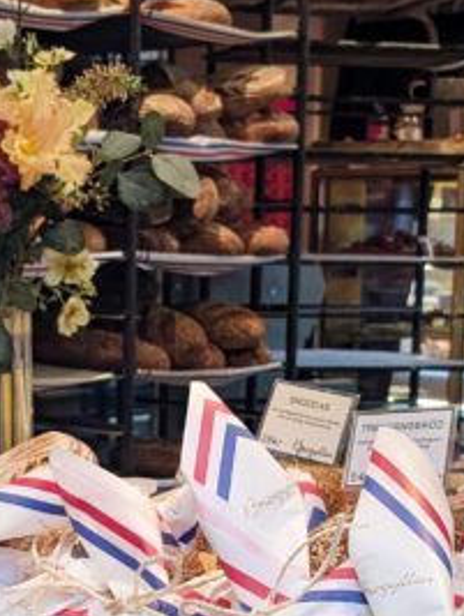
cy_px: 549
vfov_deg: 20.9
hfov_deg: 16.0
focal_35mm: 92
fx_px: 1640
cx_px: 105
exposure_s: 1/100
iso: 223
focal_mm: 6.9
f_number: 1.68
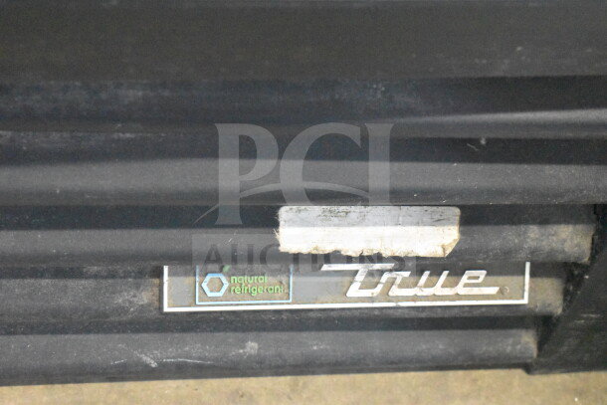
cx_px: 304
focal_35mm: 82
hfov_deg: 24.6
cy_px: 202
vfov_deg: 16.6
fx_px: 1391
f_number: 5.6
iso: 22800
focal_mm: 55
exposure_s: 1/100
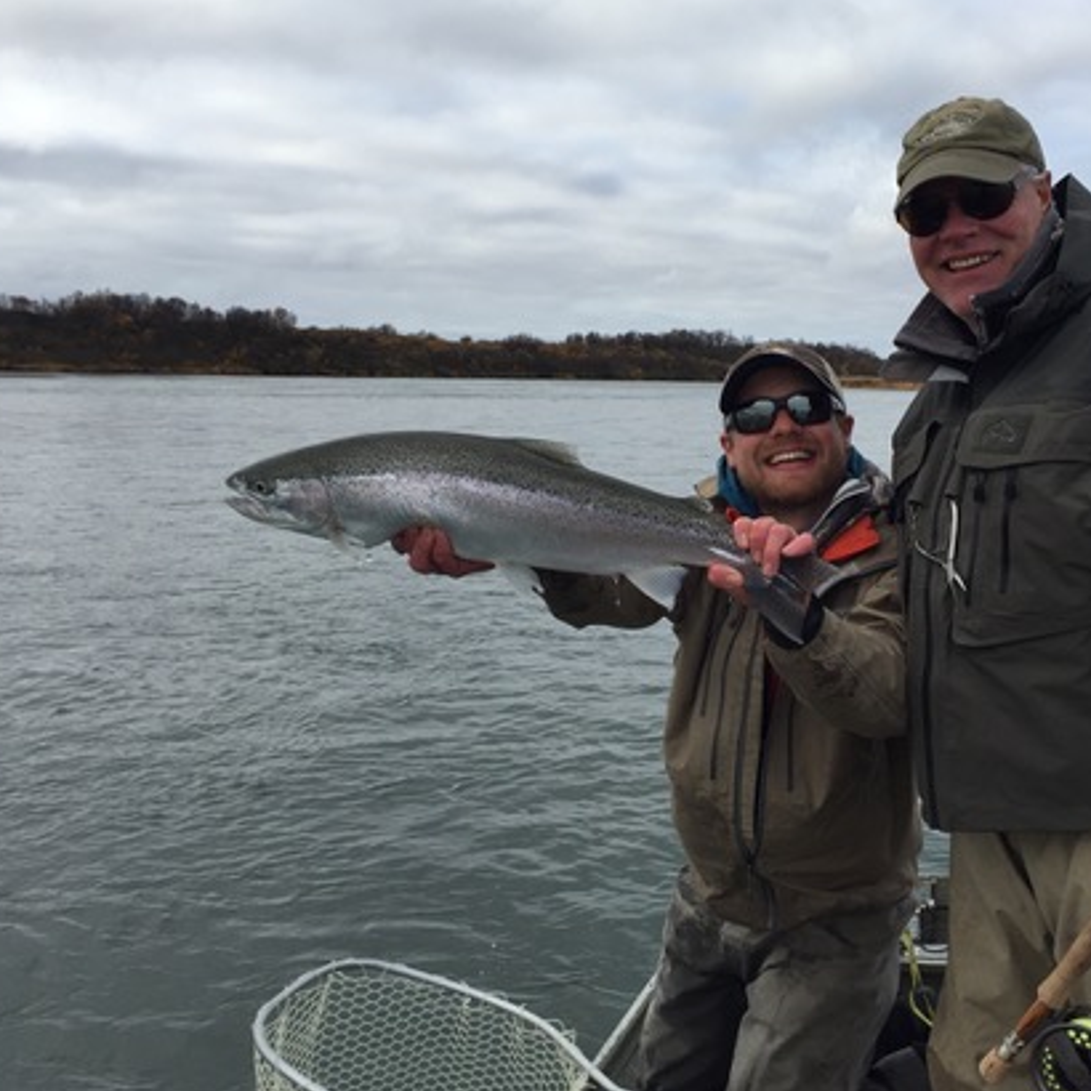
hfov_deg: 41.1
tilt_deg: -5.7
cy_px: 548
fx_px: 1426
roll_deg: -1.7
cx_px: 769
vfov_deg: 41.9
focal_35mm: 40
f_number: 2.2
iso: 32
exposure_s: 1/1068
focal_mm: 4.15
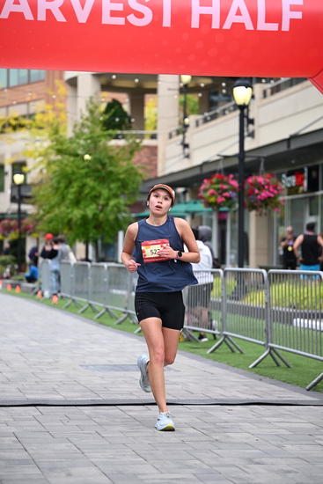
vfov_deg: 21.9
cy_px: 242
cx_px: 162
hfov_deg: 14.7
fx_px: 1251
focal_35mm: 93
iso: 640
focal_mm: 93
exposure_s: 1/2000
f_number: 2.8
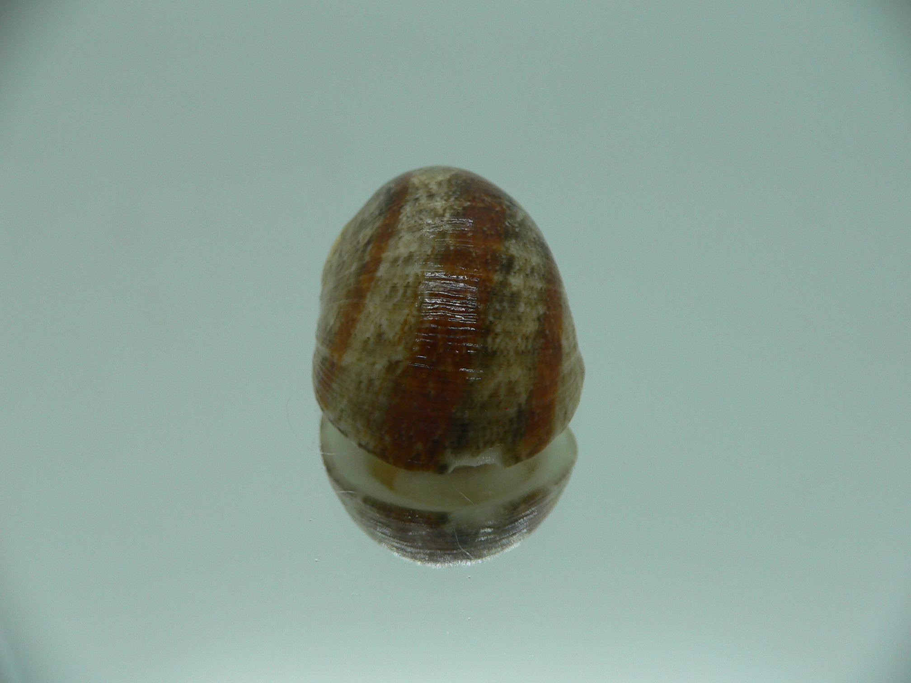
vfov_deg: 40.7
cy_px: 342
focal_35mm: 35
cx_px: 456
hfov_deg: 52.6
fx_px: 921
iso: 80
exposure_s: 1/60
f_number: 2.8
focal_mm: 4.6
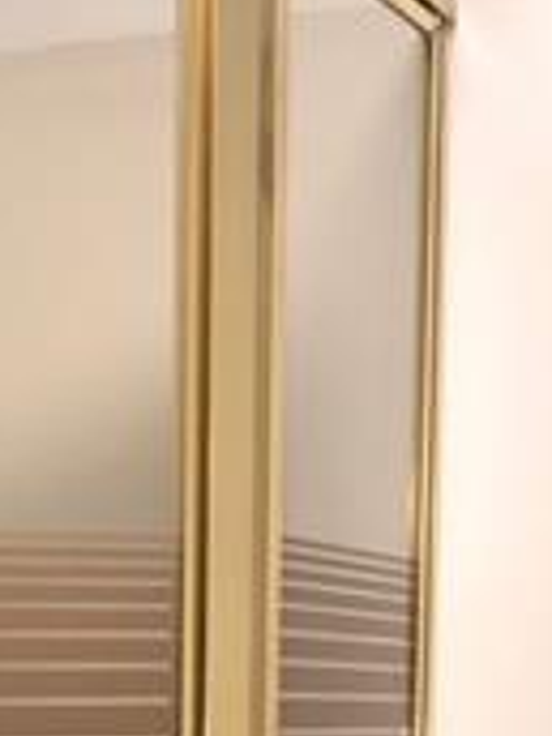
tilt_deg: -9.1
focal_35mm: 125
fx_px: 2658
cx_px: -158
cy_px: 1160
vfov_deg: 14.5
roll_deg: +0.1
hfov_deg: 11.6
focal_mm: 3.99
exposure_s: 1/17
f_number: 1.8
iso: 40
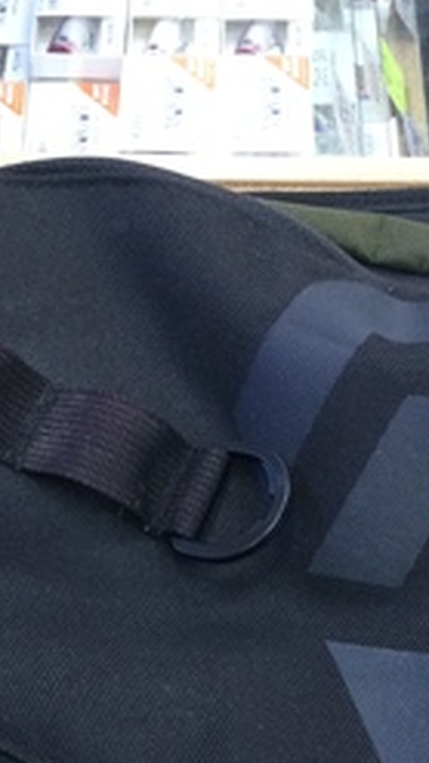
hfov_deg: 14.7
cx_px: 302
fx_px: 1658
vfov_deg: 25.4
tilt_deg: -55.1
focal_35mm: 82
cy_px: 630
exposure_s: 1/30
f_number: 2.4
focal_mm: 3.3
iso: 80
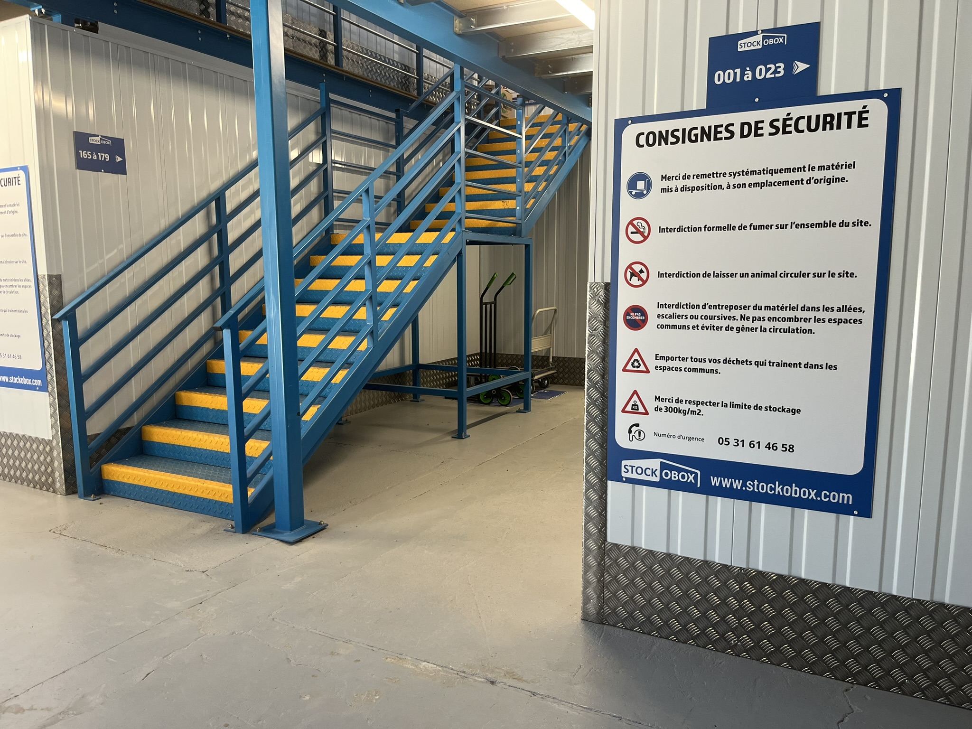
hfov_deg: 67.3
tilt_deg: -8.3
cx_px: 486
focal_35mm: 26
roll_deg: +0.4
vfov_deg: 53.1
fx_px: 730
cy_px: 364
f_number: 1.6
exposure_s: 1/100
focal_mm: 5.1
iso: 125
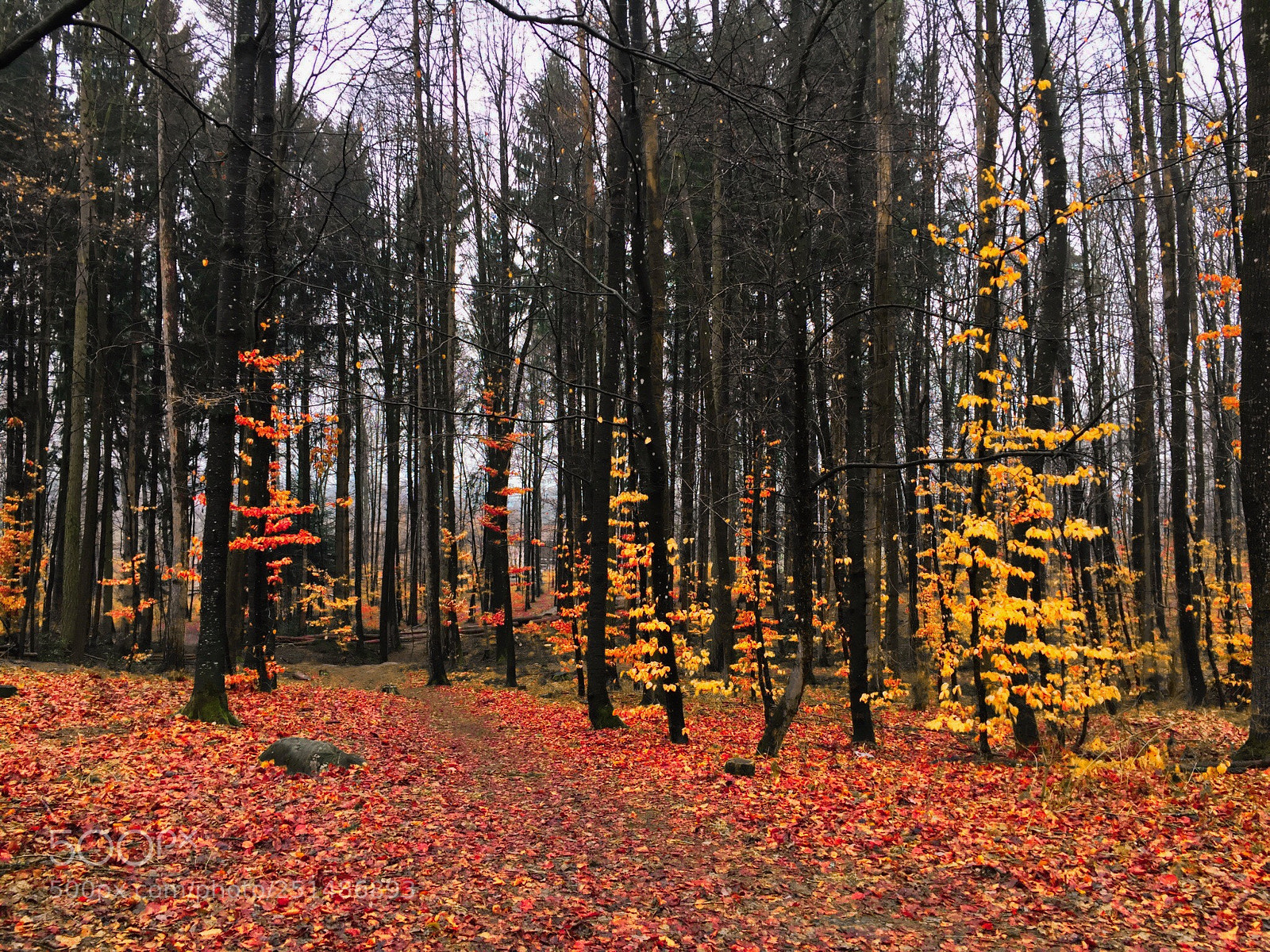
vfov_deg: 48.2
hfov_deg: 61.7
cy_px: 476
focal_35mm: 29
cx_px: 635
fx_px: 1064
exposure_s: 1/112
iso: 32
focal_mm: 4.15
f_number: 2.2
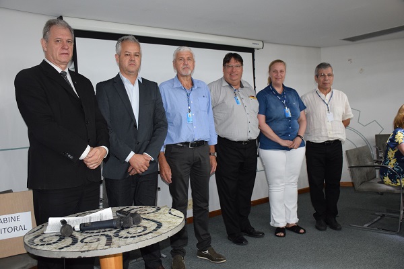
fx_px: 387
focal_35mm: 34
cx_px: 202
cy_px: 134
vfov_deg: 38.4
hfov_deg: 55.1
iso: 1800
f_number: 3.8
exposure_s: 1/60
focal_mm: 23
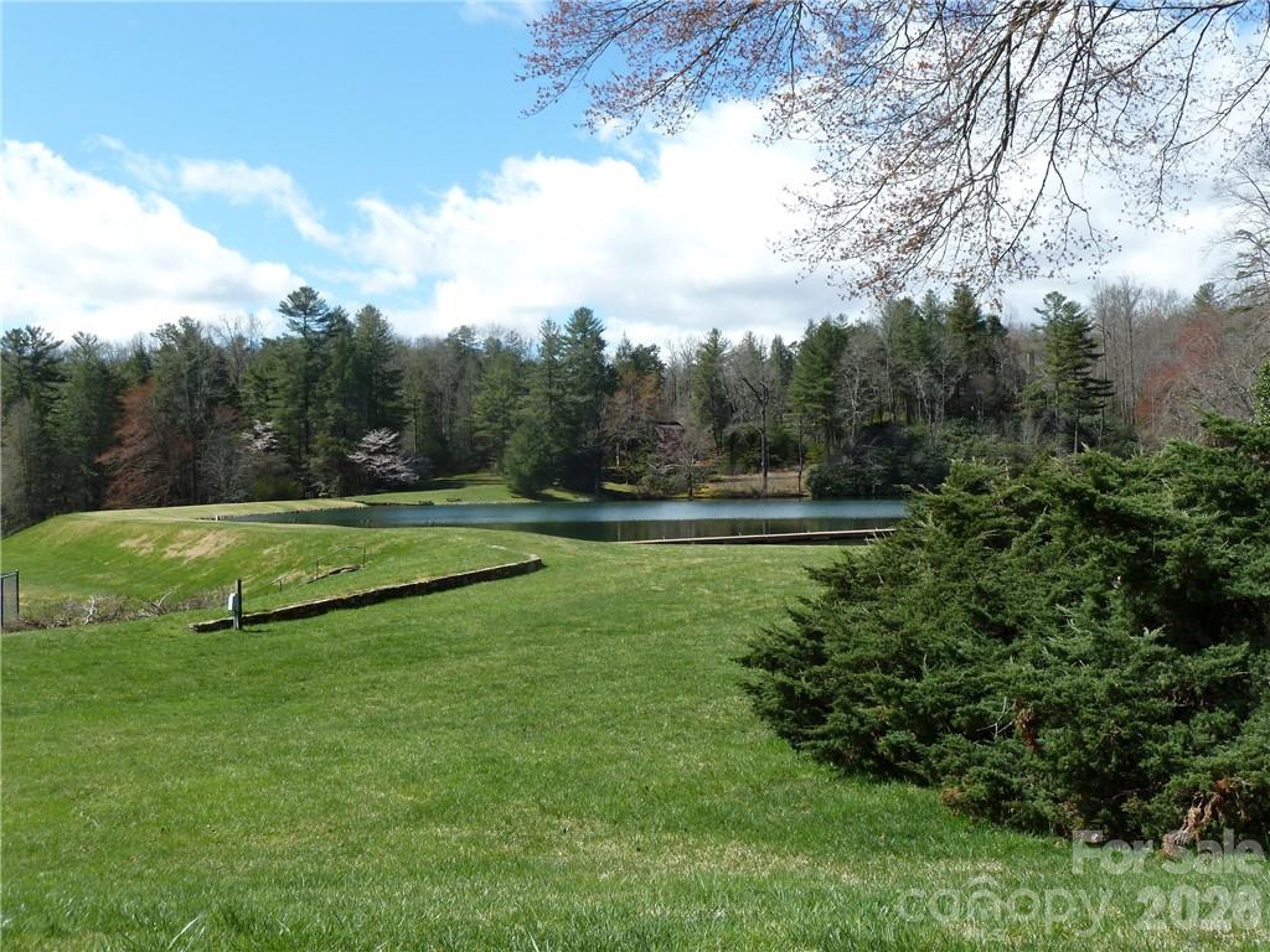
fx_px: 1468
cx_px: 635
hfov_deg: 46.8
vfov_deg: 36.0
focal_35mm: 40
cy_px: 476
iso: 80
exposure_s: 1/400
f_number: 4
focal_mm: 6.5
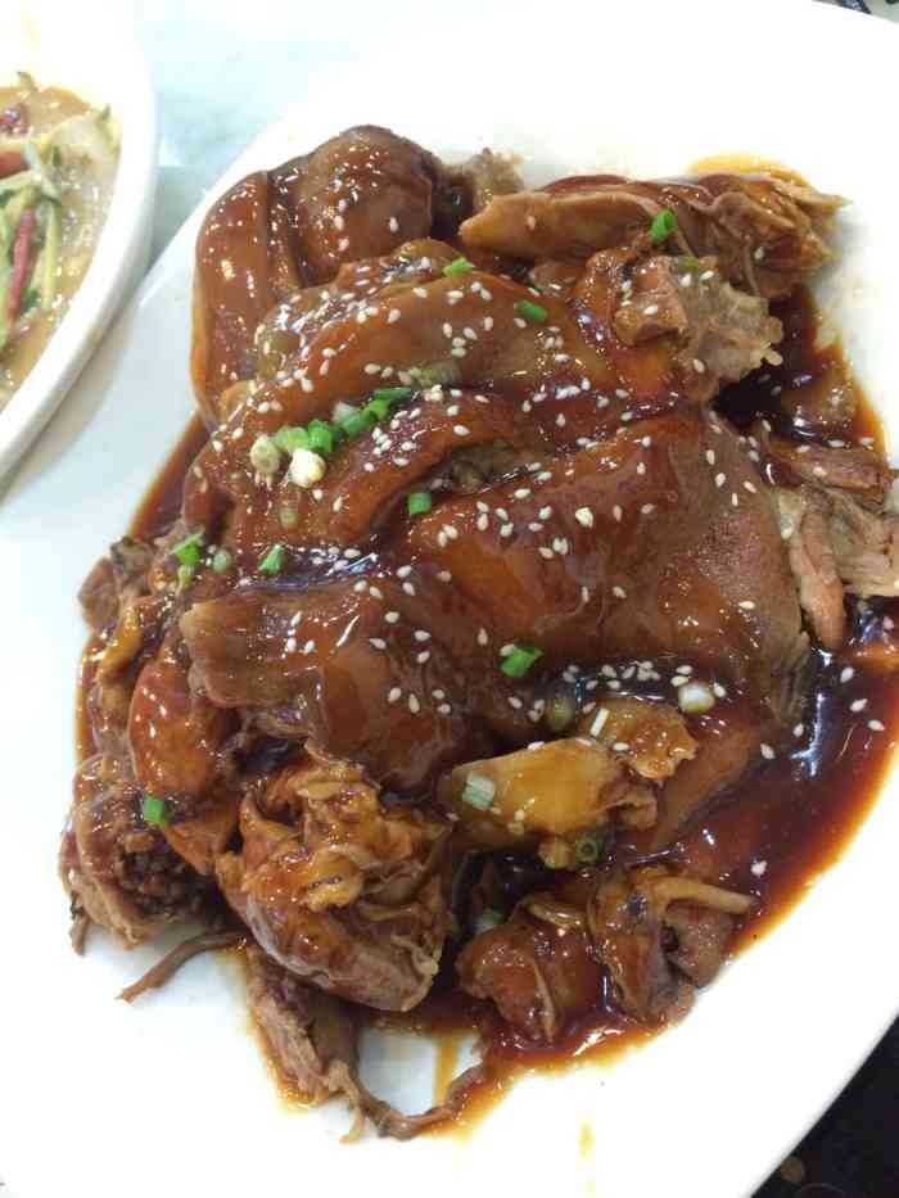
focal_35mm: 29
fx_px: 1004
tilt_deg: -57.4
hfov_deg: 48.2
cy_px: 599
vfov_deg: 61.7
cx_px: 450
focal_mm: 4.15
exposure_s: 1/17
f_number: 2.2
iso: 400
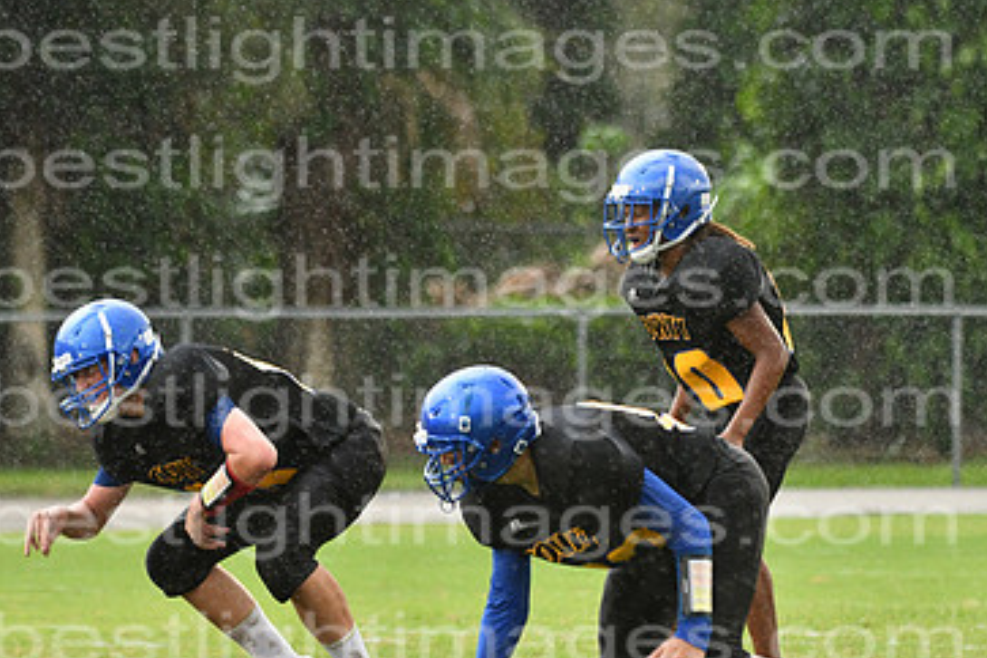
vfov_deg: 4.1
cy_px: 466
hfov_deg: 6.1
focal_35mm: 336
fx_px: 9211
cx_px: 348
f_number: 3.5
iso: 1000
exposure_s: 1/800
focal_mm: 140
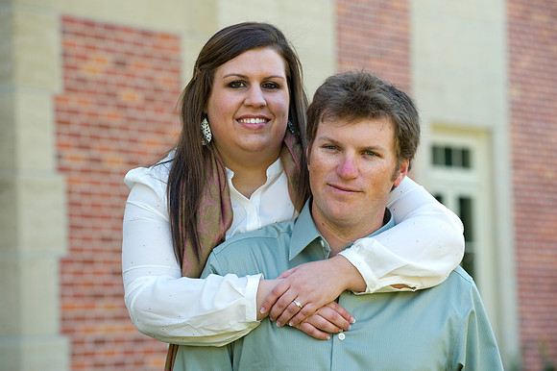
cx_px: 278
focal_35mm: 160
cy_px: 186
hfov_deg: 12.8
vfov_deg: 8.6
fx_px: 2474
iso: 400
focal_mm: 160
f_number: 5.6
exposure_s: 1/160
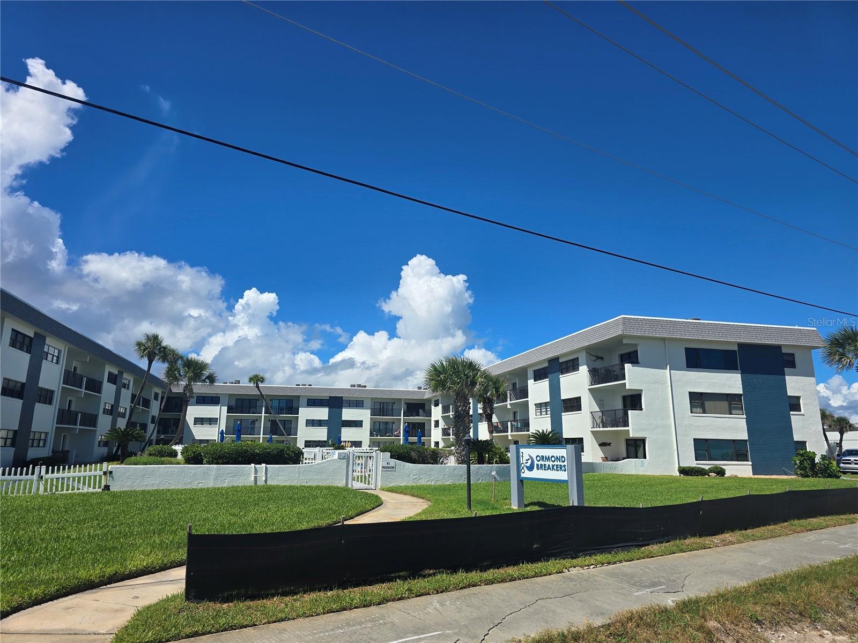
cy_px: 322
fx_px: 570
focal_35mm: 23
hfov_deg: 73.9
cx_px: 429
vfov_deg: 58.9
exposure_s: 1/1215
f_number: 1.7
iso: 12
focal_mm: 6.3
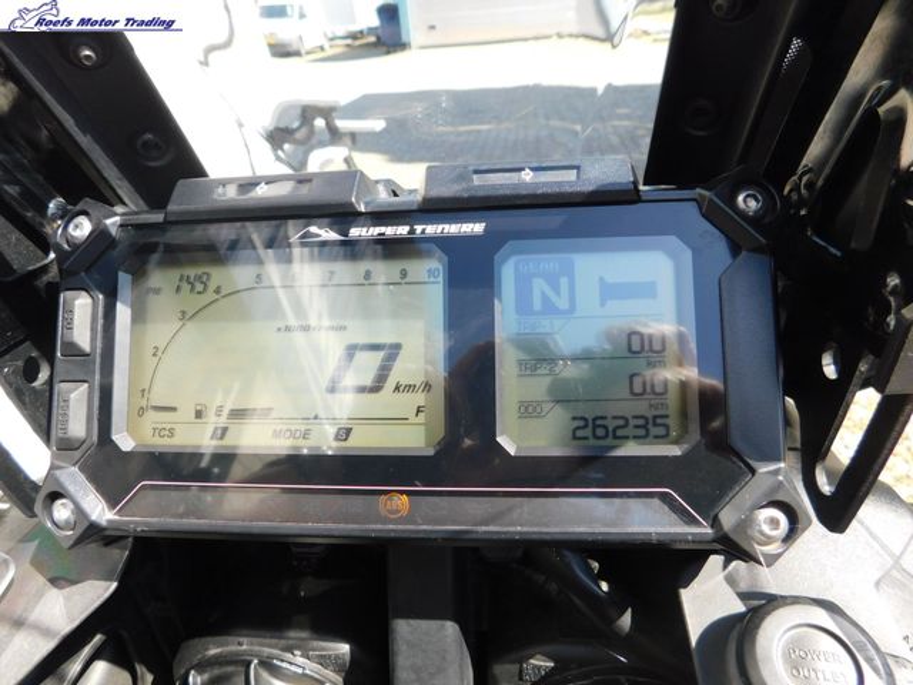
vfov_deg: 58.9
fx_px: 607
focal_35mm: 23
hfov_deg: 73.9
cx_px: 456
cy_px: 342
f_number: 3
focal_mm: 4
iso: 125
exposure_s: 1/320
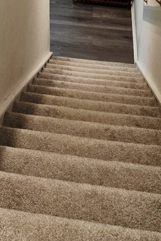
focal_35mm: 74
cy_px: -113
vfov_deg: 22.7
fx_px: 496
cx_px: 33
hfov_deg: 18.3
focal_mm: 5.4
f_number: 1.8
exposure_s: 1/120
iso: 100
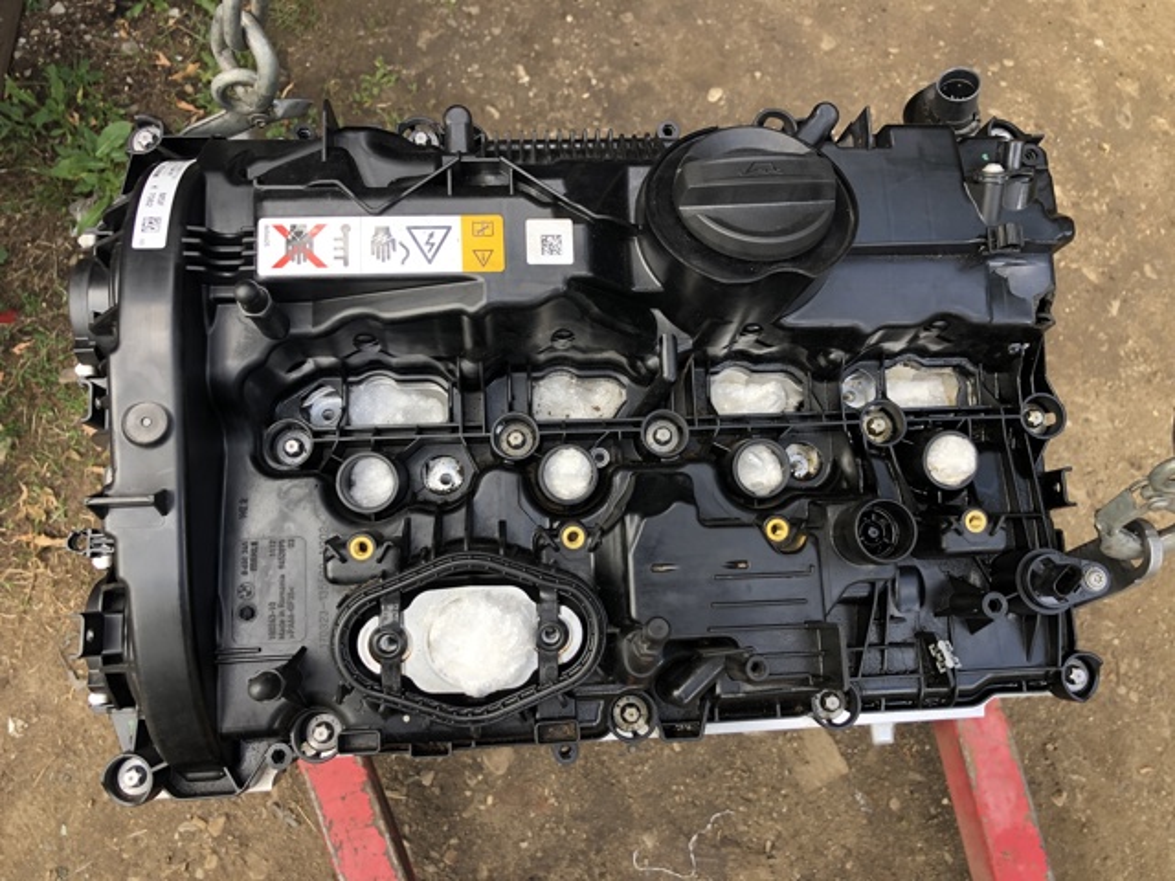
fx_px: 950
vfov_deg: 49.7
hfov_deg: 63.4
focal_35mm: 28
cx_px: 588
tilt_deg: -64.6
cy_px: 440
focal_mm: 4
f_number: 1.8
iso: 32
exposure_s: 1/120
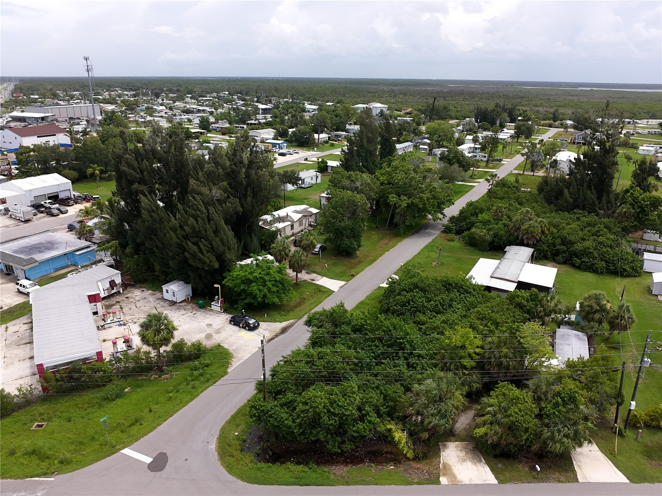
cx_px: 331
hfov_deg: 71.6
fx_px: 459
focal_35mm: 24
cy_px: 248
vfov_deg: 56.8
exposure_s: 1/640
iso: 100
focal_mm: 4.55
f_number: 2.8
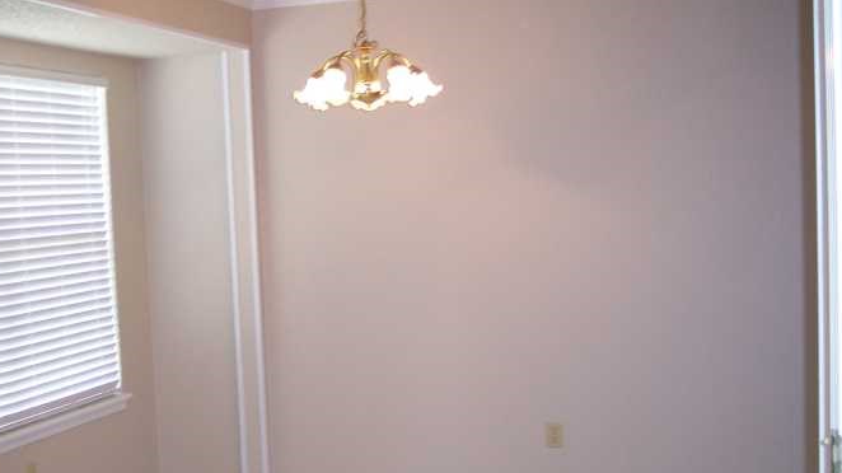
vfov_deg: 23.9
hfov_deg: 41.2
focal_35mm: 50
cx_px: 346
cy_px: 297
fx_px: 1116
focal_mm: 8
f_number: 2.8
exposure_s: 1/45
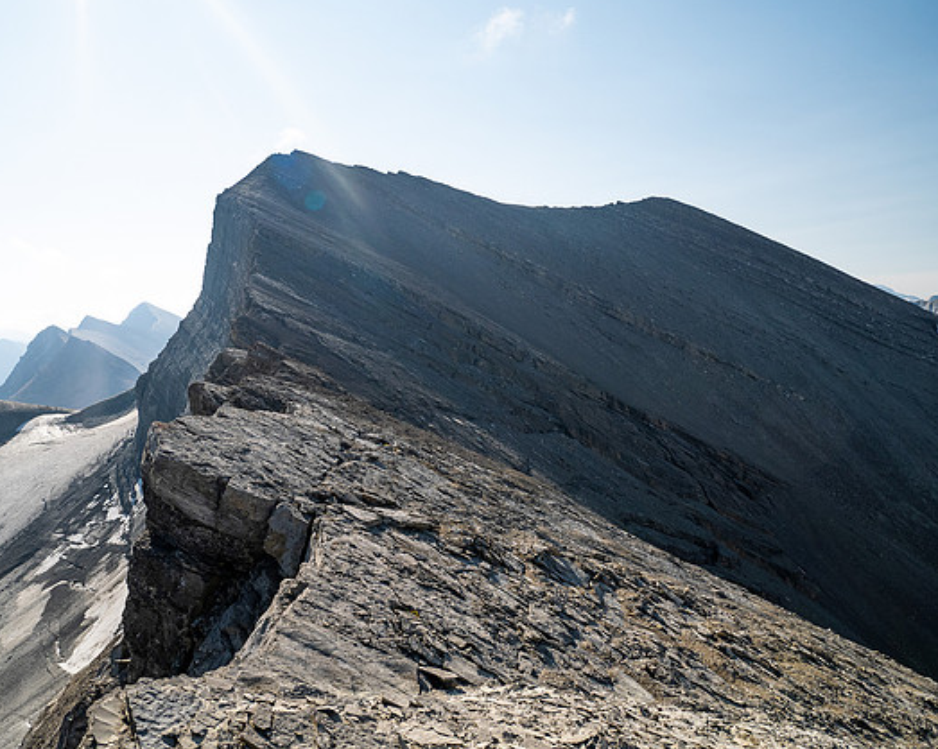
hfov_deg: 66.0
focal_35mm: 26
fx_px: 722
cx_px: 438
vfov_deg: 54.9
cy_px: 379
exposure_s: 1/200
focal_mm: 12
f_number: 8
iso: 200
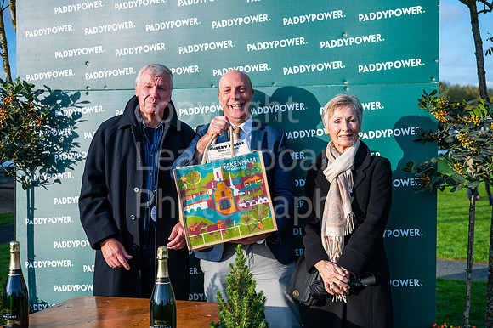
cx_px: 246
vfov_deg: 29.2
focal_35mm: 46
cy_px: 164
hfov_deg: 42.8
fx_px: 630
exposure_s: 1/2500
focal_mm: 46
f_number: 4
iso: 500
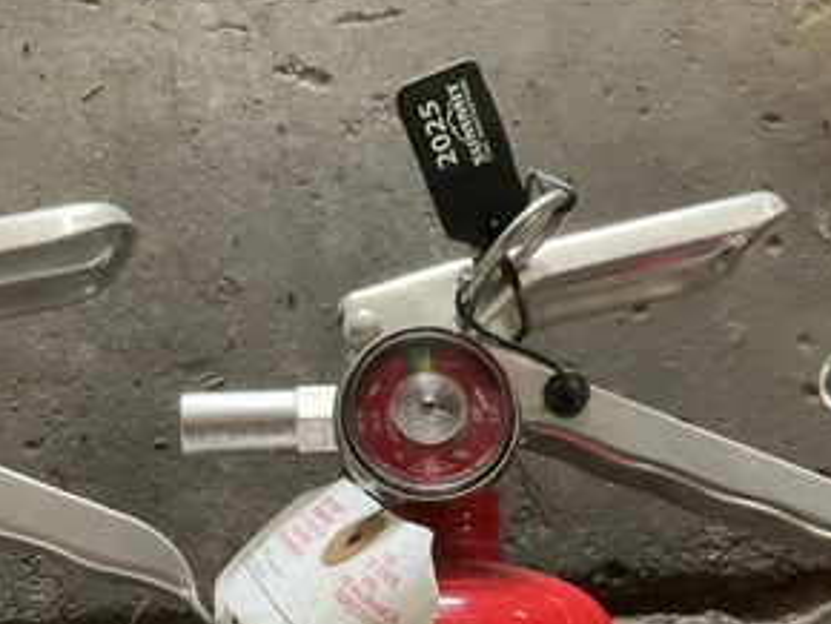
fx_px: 961
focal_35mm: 40
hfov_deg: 46.8
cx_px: 430
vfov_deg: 35.7
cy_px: 412
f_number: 1.8
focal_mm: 3
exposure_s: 1/60
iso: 200
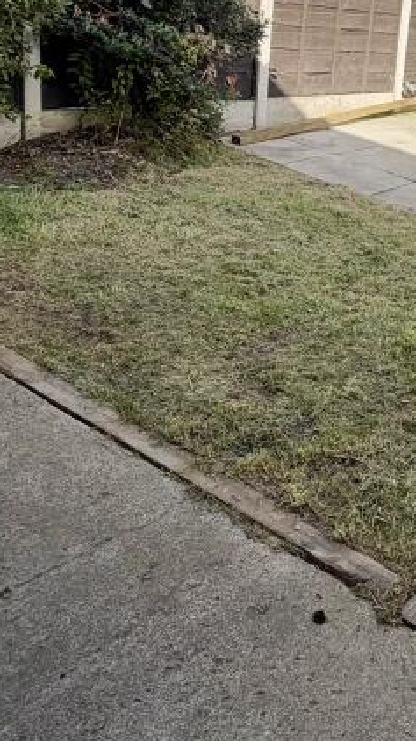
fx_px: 726
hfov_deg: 25.1
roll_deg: -10.9
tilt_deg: -14.2
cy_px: 186
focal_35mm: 37
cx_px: 607
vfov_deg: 51.7
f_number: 2.2
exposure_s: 1/726
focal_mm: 2.22
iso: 40
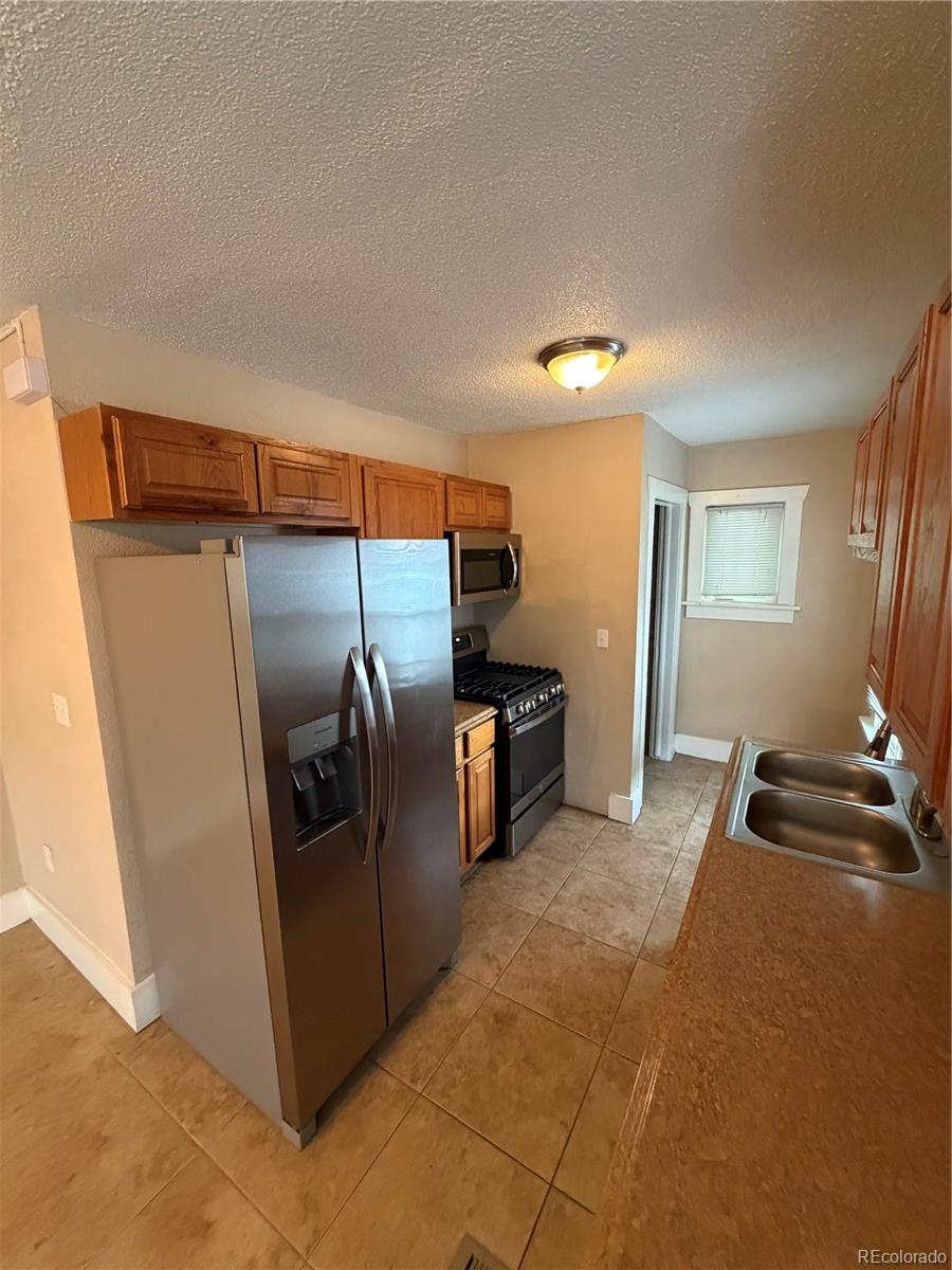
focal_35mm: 14
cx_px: 476
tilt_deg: -7.9
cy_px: 635
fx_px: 513
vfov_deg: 102.1
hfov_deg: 85.7
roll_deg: +2.0
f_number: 2.2
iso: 800
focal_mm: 2.22
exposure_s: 1/60
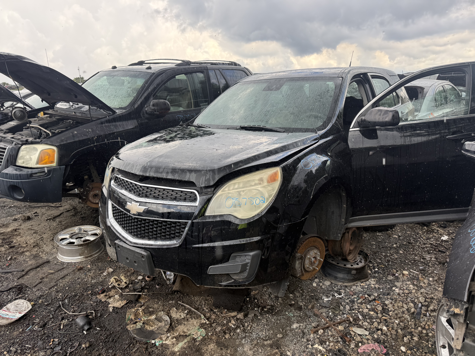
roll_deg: +0.7
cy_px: 178
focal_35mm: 24
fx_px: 329
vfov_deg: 56.8
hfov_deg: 71.6
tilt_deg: -12.4
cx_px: 238
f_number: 1.78
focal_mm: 6.76
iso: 80
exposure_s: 1/772
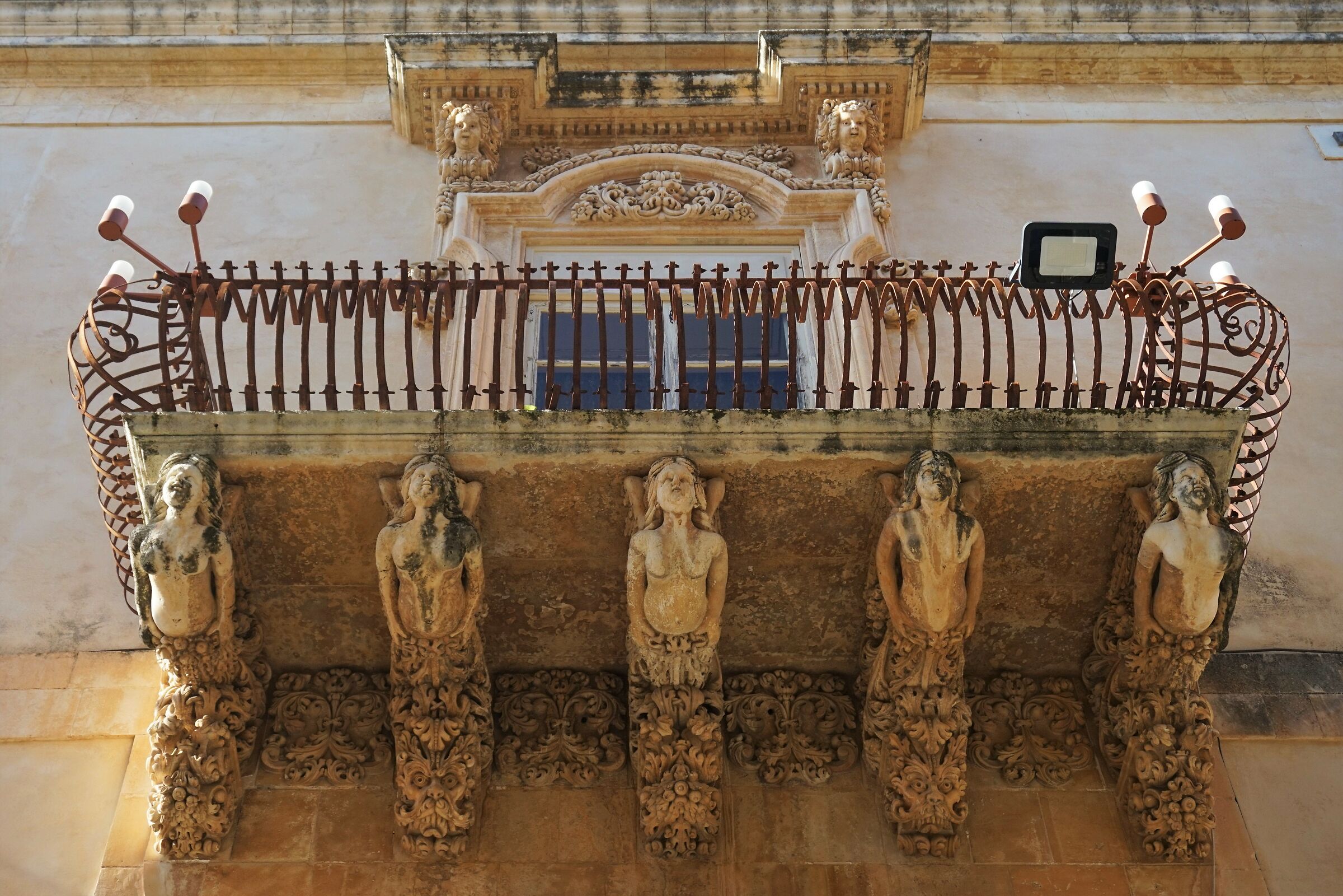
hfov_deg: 46.4
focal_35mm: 42
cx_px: 672
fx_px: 1567
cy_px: 448
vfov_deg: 31.9
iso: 320
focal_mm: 28
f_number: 5.6
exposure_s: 1/200
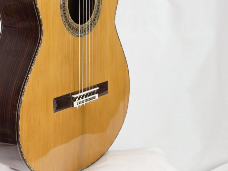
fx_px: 560
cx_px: 67
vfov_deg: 17.3
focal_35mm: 85
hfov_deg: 22.9
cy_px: 46
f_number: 4.7
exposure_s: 1/60
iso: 400
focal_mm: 25
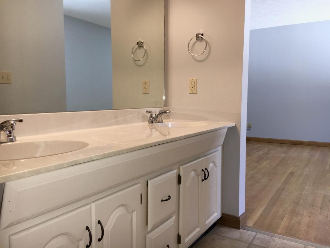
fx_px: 276
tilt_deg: -5.3
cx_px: 165
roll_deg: +0.0
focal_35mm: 29
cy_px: 124
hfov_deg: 61.7
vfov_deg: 48.2
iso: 50
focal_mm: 4.15
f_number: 2.2
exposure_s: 1/30
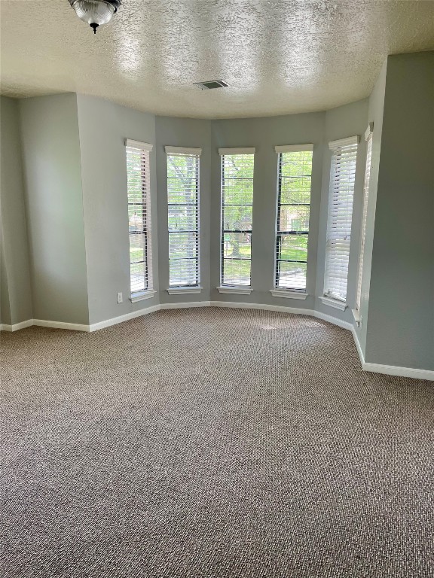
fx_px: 435
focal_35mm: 26
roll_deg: +0.9
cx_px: 217
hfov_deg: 53.1
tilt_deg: -9.9
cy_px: 289
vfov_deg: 67.3
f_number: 1.6
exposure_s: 1/121
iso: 40
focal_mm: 4.2
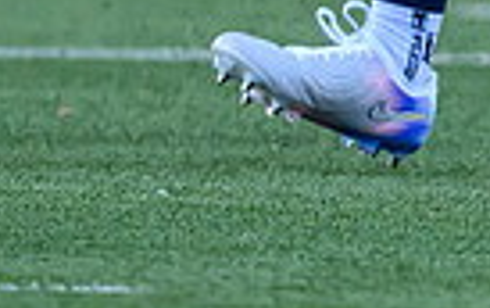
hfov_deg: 0.5
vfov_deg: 0.3
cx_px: 1006
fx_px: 52506
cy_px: -295
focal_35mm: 3927
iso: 1600
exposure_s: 1/2000
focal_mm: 400
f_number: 3.2
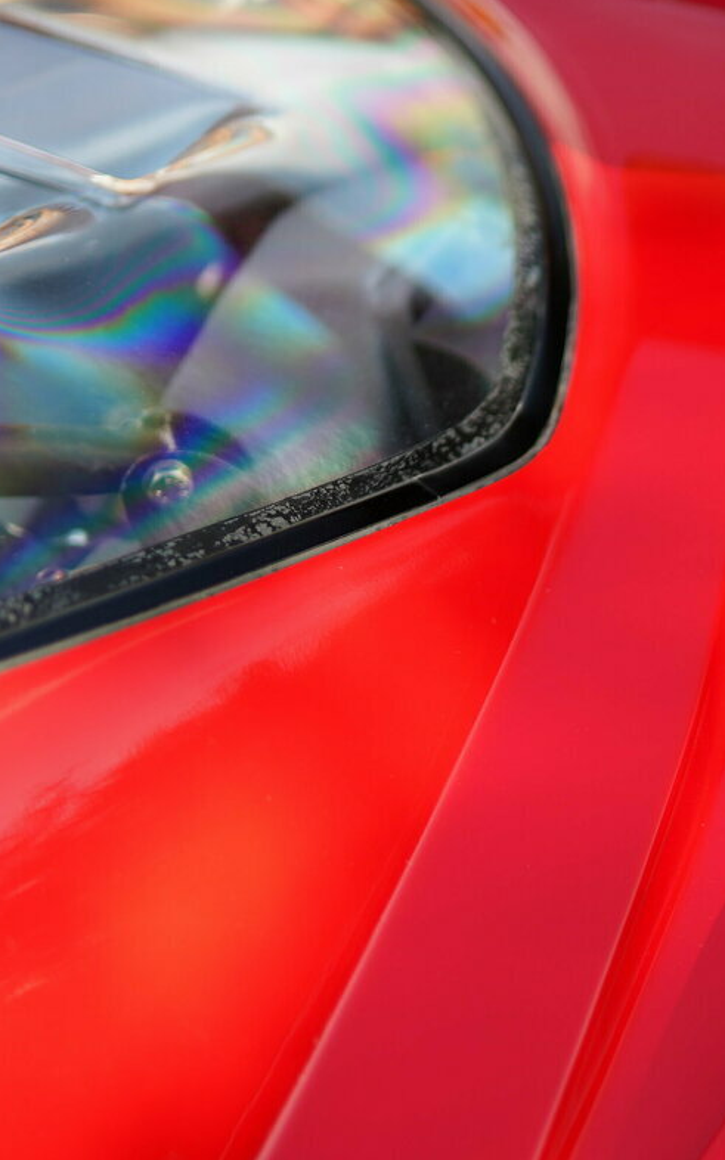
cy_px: 580
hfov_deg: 18.1
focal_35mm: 70
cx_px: 732
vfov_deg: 29.4
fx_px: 2214
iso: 100
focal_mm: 30
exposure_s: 1/640
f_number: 1.4
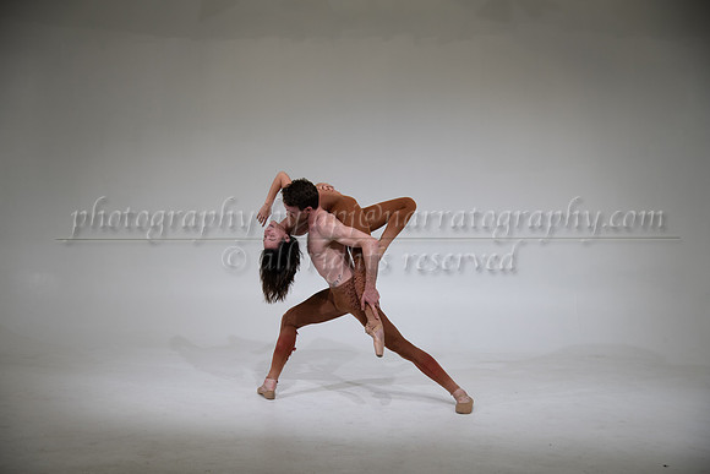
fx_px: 986
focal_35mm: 50
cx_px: 355
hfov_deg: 39.6
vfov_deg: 27.0
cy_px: 237
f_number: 4
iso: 400
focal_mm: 50
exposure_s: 1/250
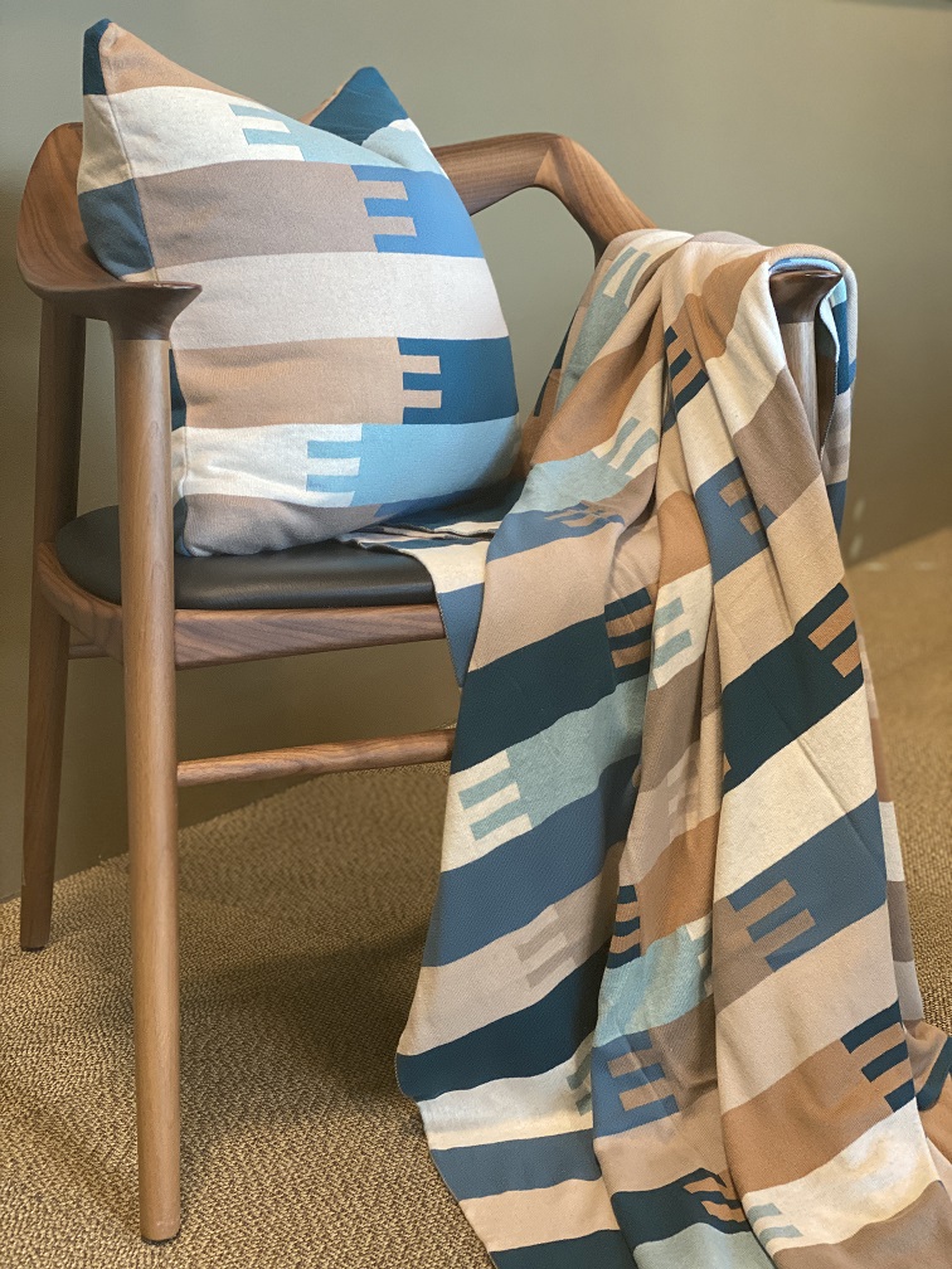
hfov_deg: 28.0
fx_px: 1907
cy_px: 634
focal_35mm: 52
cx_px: 476
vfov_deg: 36.8
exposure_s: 1/100
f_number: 2
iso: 250
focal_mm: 6
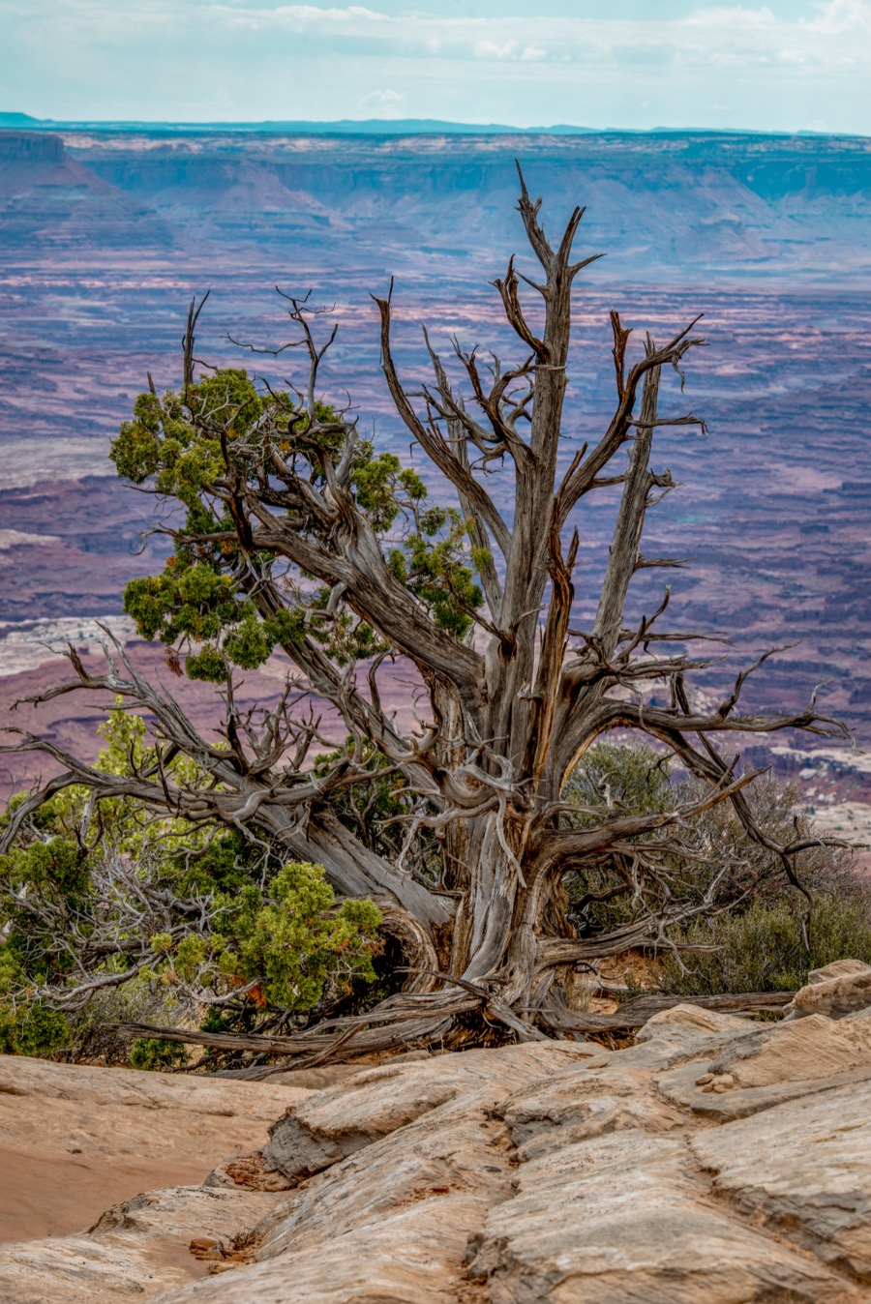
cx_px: 436
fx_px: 4350
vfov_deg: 17.1
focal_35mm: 120
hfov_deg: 11.4
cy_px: 652
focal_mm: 120
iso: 100
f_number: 10
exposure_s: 1/125
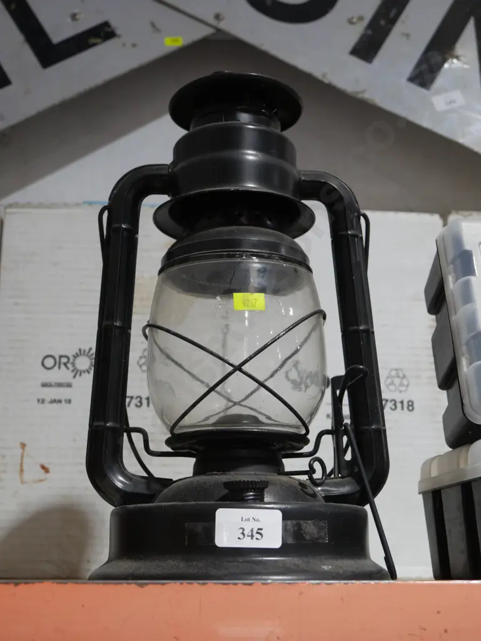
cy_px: 320
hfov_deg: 29.1
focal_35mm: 50
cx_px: 240
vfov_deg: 38.2
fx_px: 926
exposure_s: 1/60
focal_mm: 25
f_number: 5.3
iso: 800
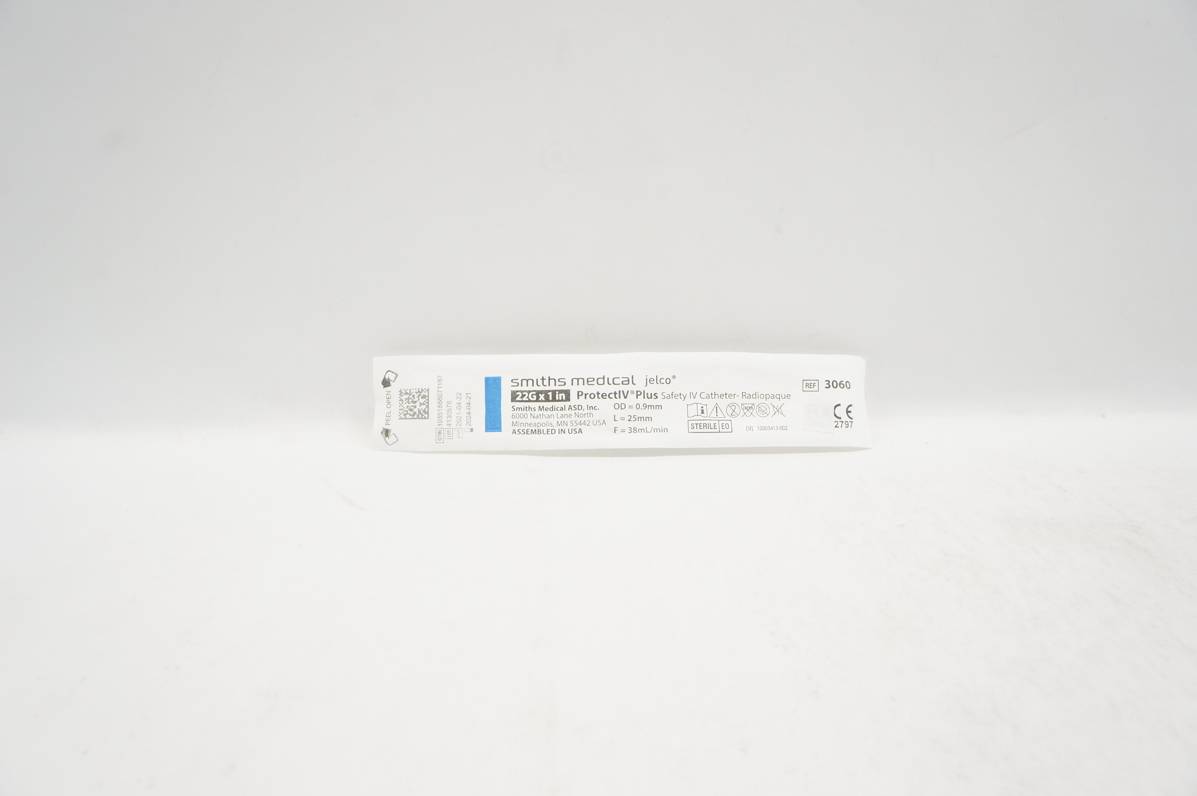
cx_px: 598
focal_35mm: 27
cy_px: 398
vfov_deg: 47.8
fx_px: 897
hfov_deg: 67.4
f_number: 8
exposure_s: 1/20
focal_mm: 18
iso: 200
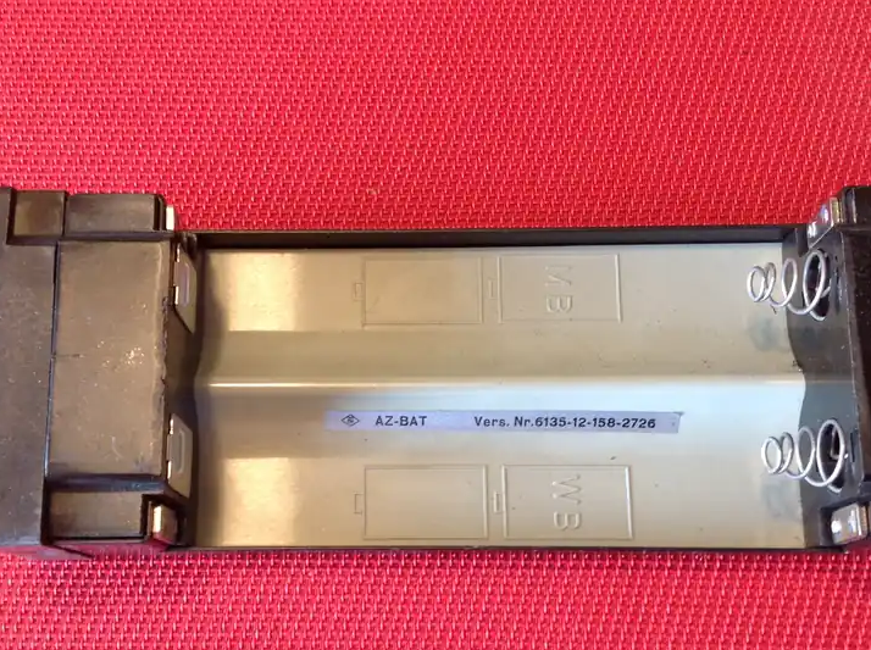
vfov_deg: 29.5
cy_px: 385
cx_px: 403
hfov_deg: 38.9
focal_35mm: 49
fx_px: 1231
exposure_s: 1/15
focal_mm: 4.28
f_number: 2.4
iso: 64
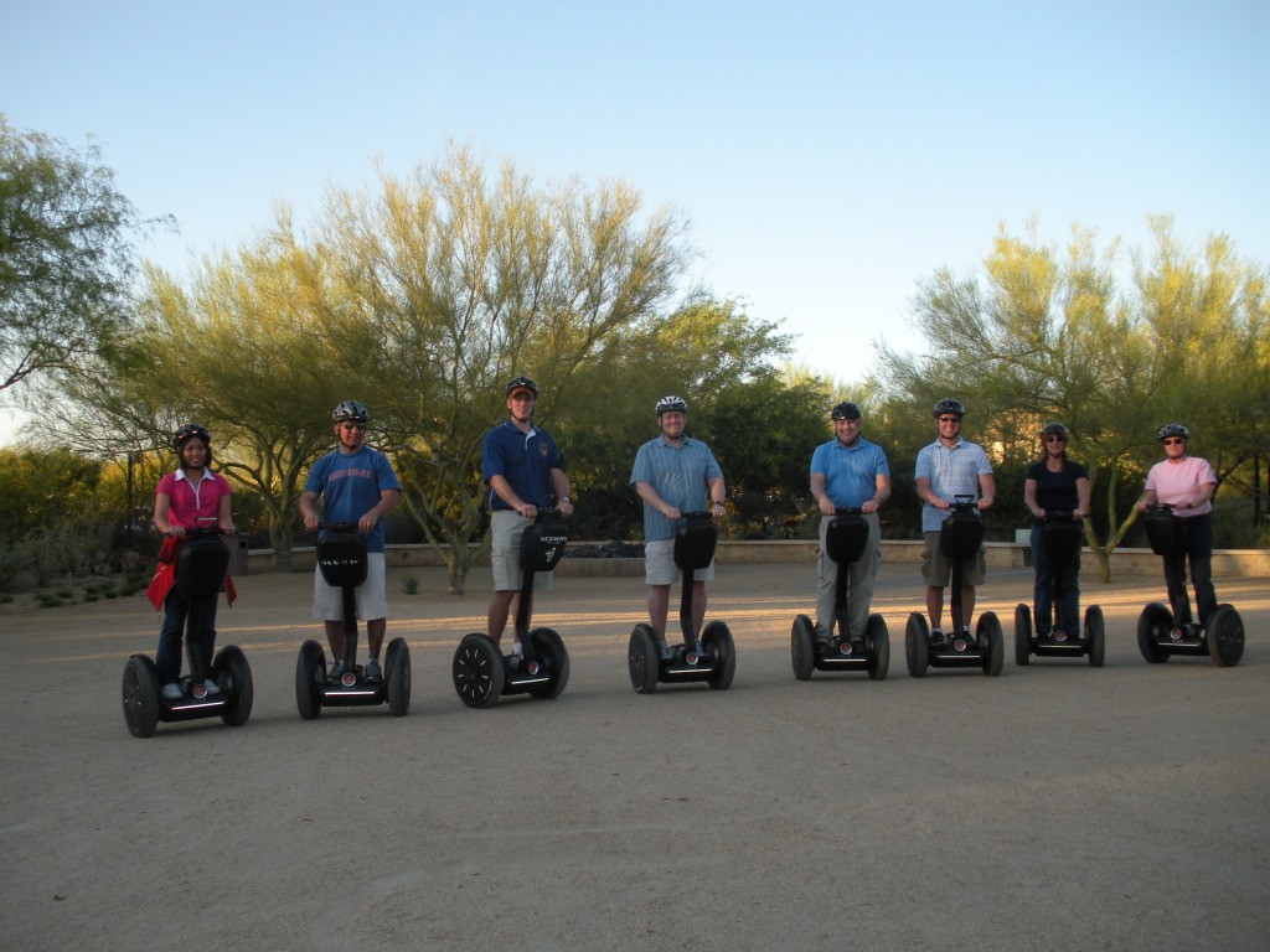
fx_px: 1321
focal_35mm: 36
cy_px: 476
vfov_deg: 39.7
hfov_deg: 51.4
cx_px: 635
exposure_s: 1/156
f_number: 3.5
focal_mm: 6.3
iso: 88
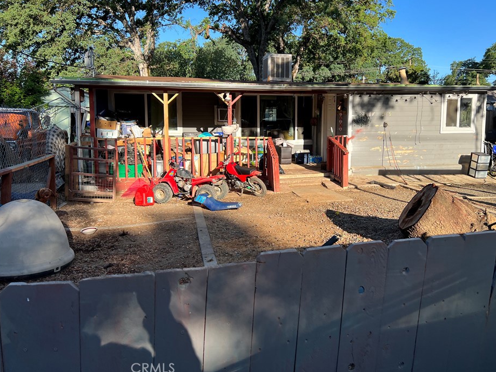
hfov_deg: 61.5
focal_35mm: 29
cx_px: 271
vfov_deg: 48.2
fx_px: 416
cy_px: 168
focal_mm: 5.7
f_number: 1.5
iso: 50
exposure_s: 1/1751
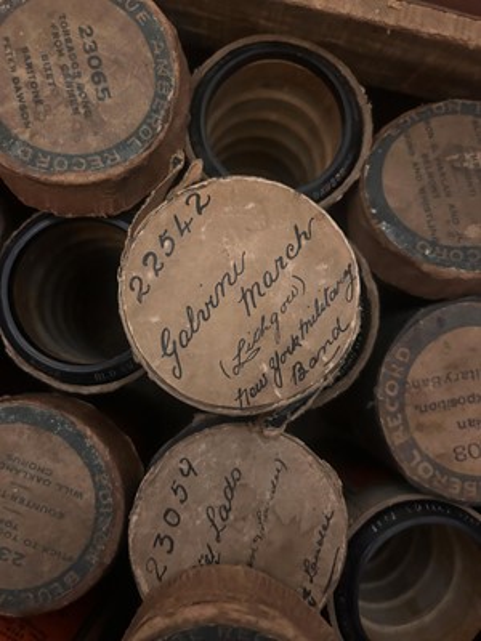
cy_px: 320
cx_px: 240
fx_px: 482
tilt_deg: -84.3
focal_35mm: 26
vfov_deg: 67.3
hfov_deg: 53.1
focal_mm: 5.7
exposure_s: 1/25
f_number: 1.5
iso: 800
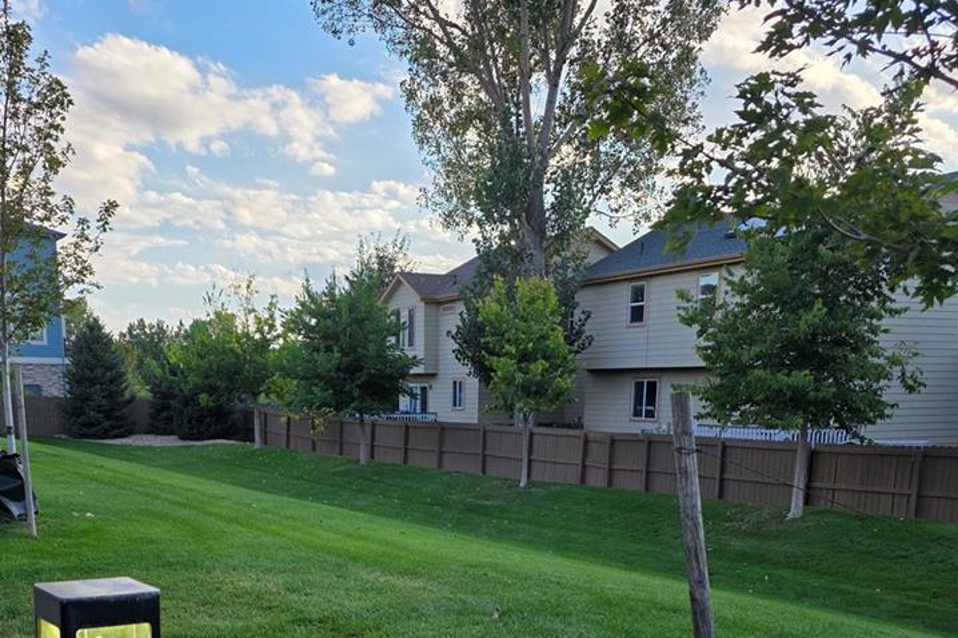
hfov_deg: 48.3
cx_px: 408
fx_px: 1064
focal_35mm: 40
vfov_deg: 31.5
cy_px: 595
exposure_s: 1/2797
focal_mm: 6.3
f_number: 1.7
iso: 80
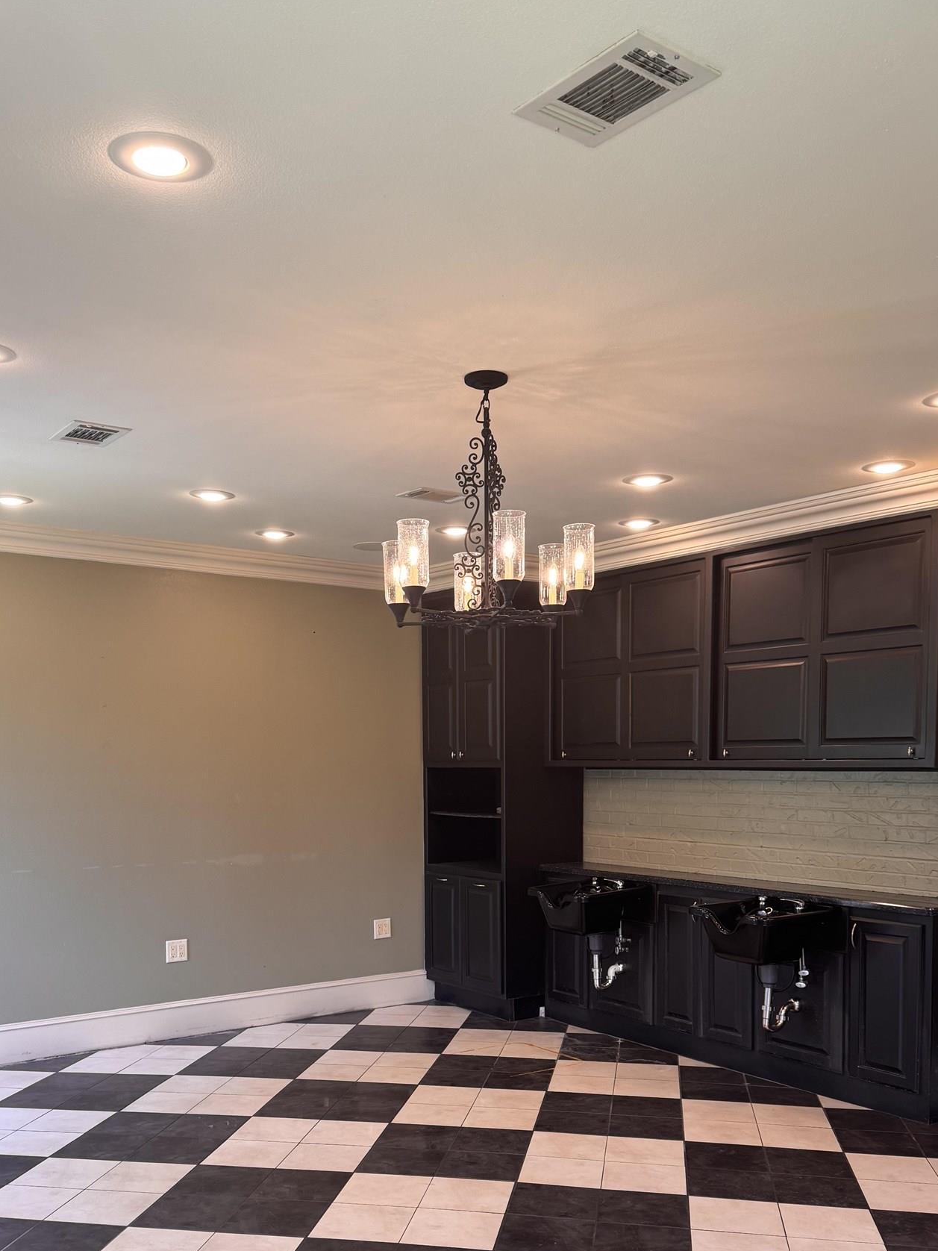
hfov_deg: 42.9
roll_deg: +0.4
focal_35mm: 33
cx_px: 441
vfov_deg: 54.3
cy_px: 832
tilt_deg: -4.5
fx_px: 1192
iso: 100
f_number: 1.78
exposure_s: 1/120
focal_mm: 6.76
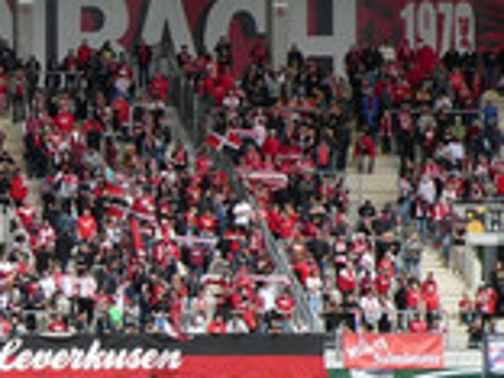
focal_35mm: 205
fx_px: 2985
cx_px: -323
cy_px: 184
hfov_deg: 9.3
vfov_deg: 7.2
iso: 80
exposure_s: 1/500
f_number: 4.1
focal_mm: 9
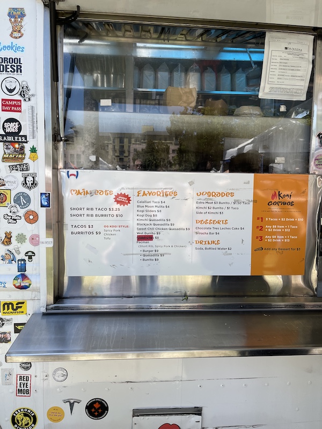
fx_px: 310
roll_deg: -1.7
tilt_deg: -1.4
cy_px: 214
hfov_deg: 54.9
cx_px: 161
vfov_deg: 69.4
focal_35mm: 25
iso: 32
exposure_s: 1/750
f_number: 1.6
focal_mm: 5.1
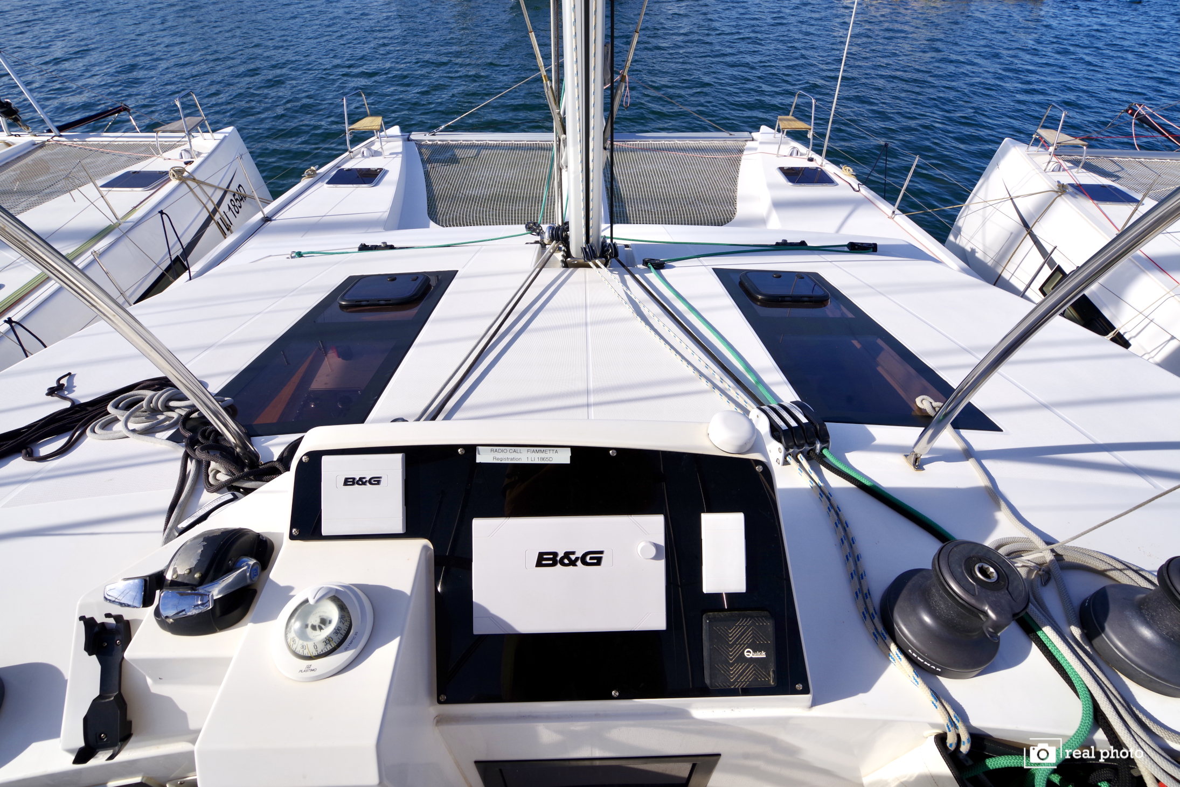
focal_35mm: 15
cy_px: 394
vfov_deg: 77.4
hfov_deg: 100.4
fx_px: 492
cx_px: 590
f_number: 13
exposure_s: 1/250
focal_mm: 15
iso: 200
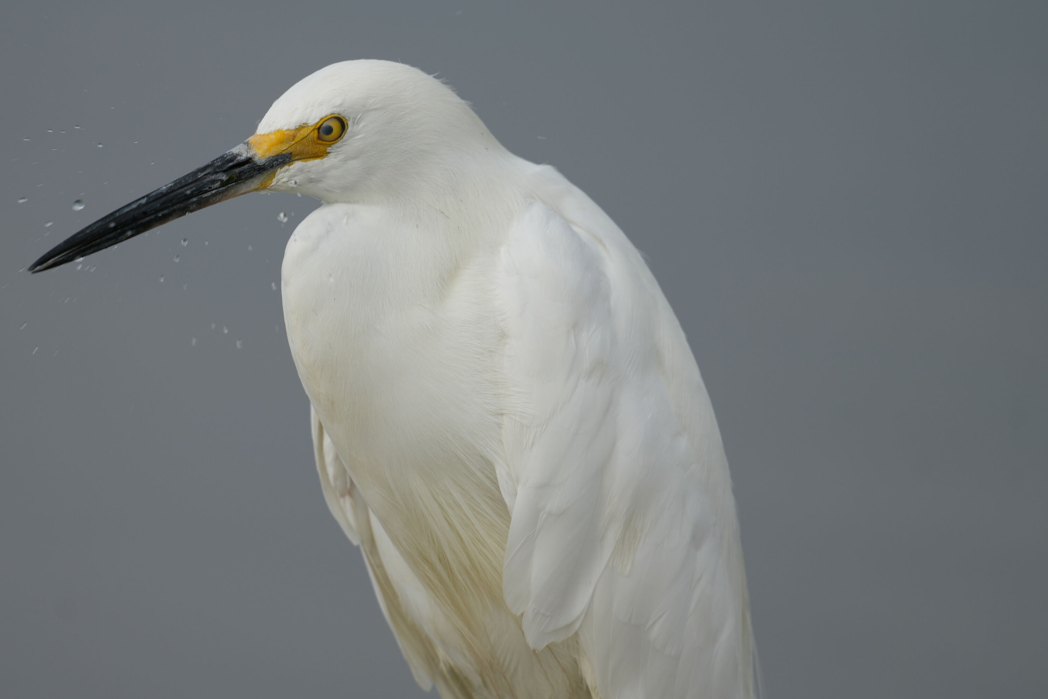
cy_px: 321
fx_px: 25093
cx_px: 386
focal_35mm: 862
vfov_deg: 1.6
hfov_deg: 2.4
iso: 160
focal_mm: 600
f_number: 5.6
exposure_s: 1/800
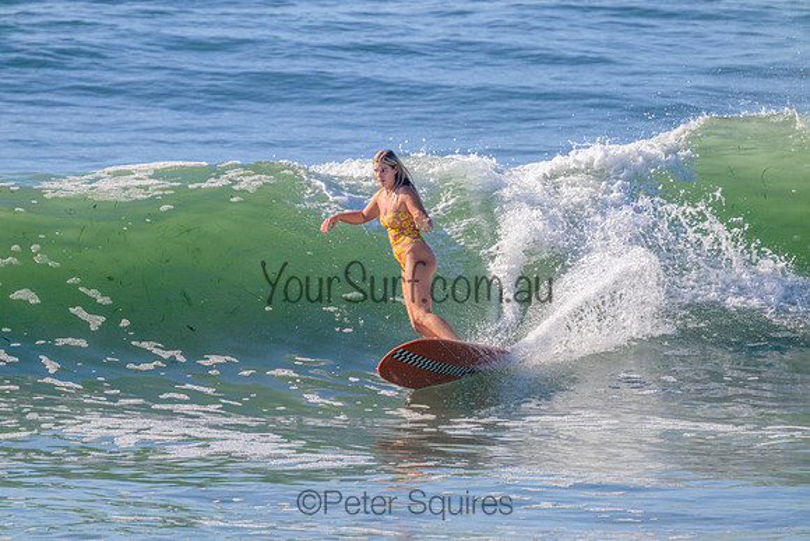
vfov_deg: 1.7
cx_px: 405
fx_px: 18003
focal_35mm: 800
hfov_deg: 2.6
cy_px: 270
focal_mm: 800
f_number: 11
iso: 1000
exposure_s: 1/2000
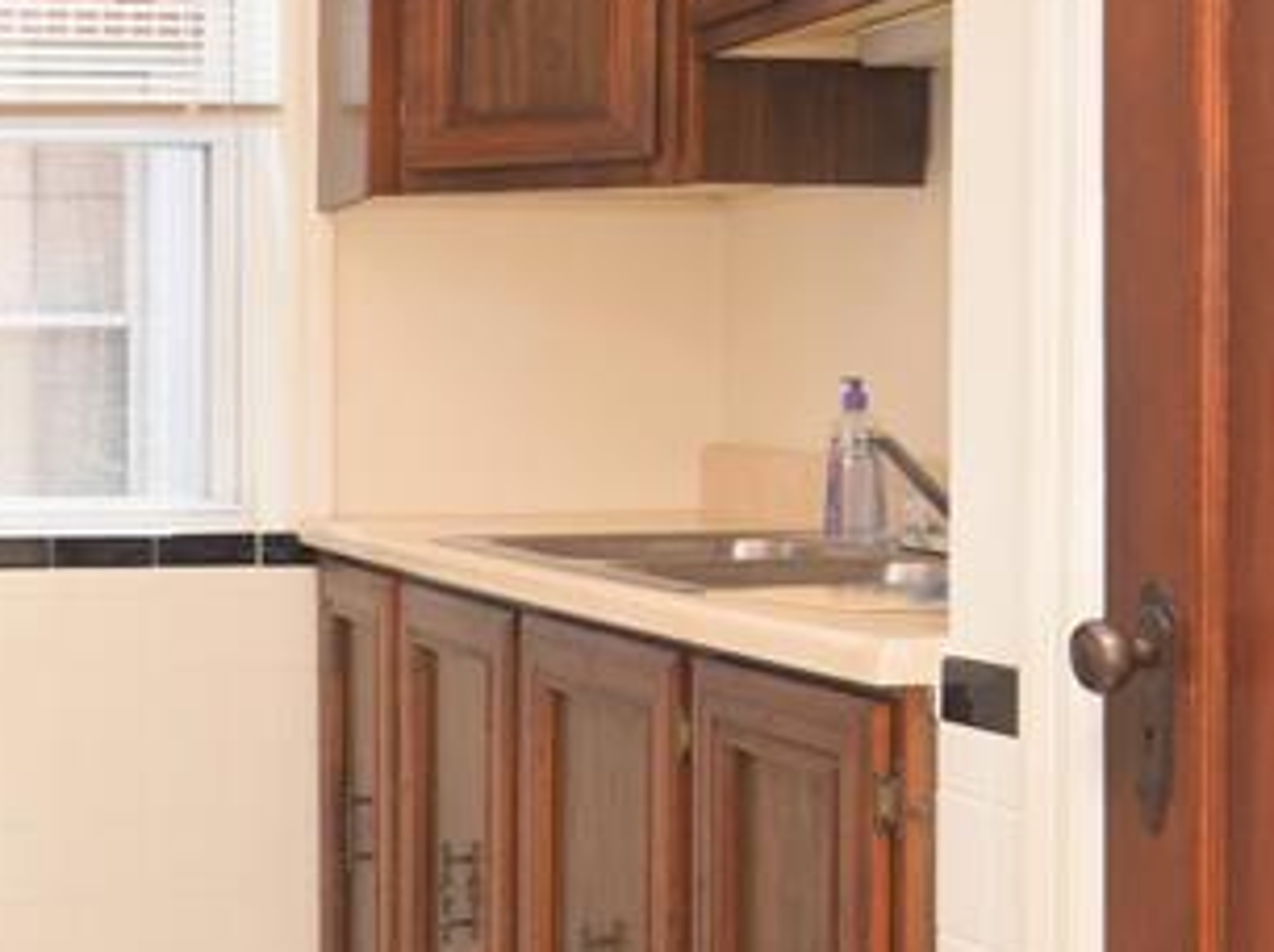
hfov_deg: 25.6
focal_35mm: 72
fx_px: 2647
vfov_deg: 20.4
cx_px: -33
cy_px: 480
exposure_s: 1/80
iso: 800
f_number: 4.8
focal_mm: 14
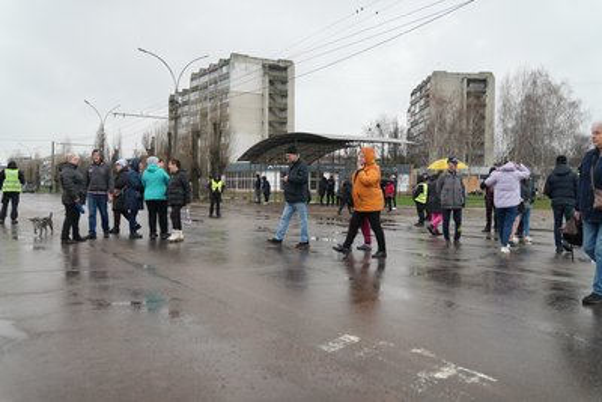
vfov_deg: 38.9
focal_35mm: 34
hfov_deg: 55.8
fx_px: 569
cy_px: 201
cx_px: 301
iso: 320
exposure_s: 1/125
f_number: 2.8
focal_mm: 34
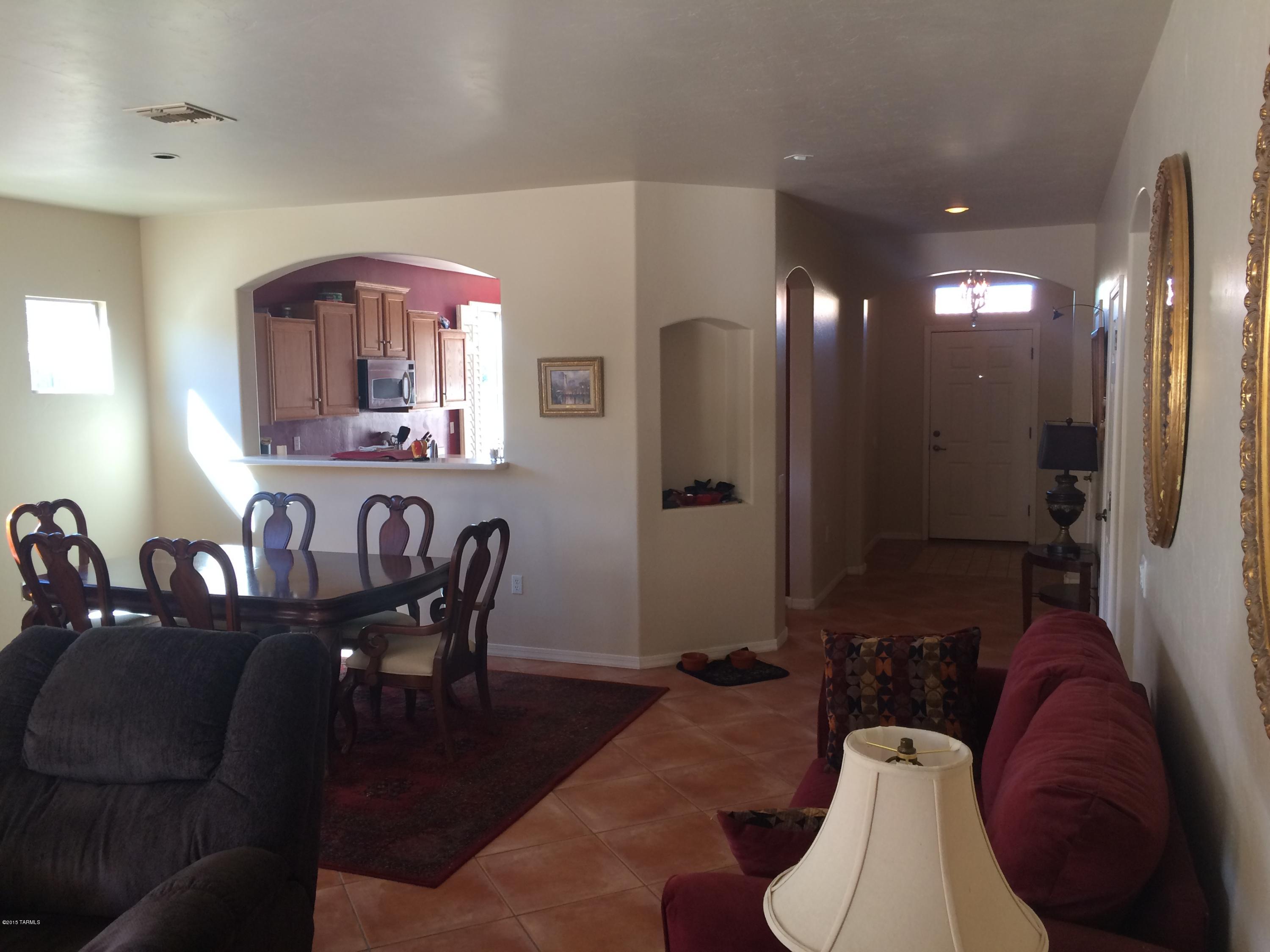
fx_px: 1064
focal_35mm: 29
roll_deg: +0.9
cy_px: 476
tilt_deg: -6.2
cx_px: 635
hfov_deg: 61.7
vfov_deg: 48.2
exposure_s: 1/30
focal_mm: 4.15
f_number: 2.2
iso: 64
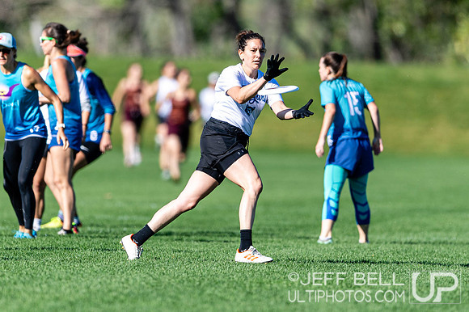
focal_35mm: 797
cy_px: 121
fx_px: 10382
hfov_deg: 2.6
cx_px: 242
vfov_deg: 1.7
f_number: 2.8
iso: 140
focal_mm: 400
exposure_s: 1/2500
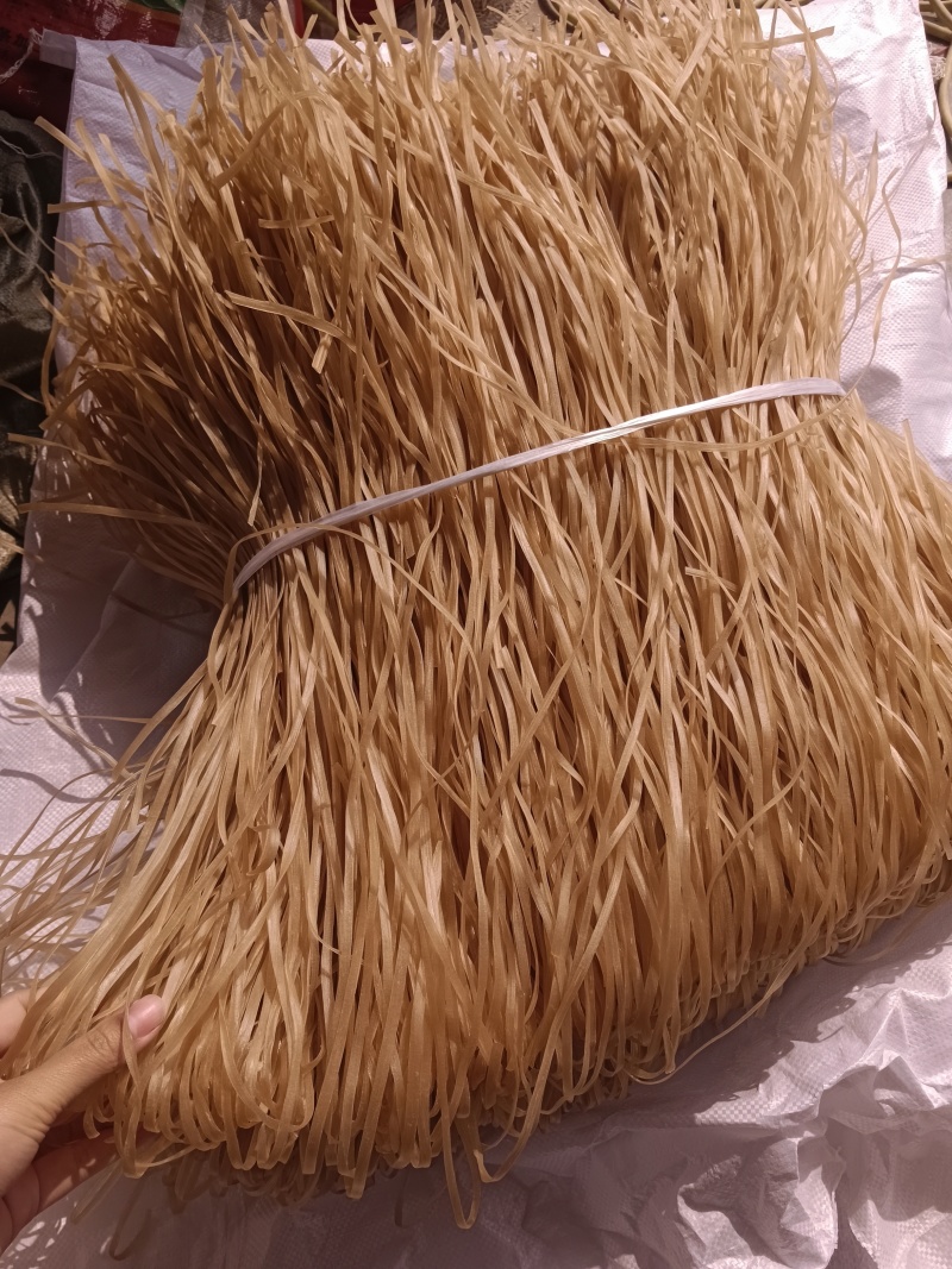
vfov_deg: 67.3
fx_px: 954
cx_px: 476
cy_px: 634
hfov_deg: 53.1
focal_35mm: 26
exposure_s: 1/450
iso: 100
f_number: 1.8
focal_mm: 3.96
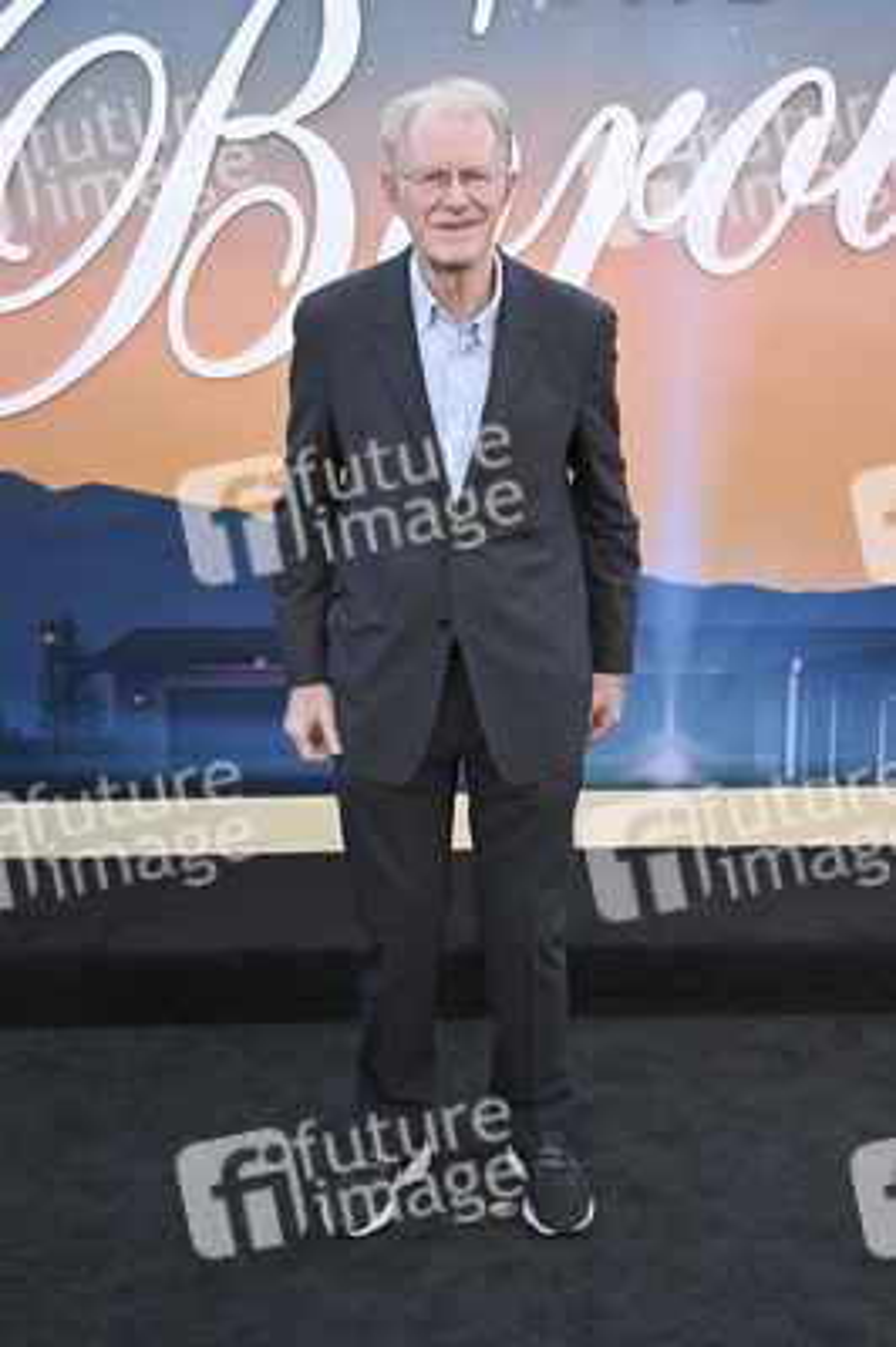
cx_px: 448
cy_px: 674
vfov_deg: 43.6
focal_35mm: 45
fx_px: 1683
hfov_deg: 29.8
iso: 800
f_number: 7.1
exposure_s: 1/320
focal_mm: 45
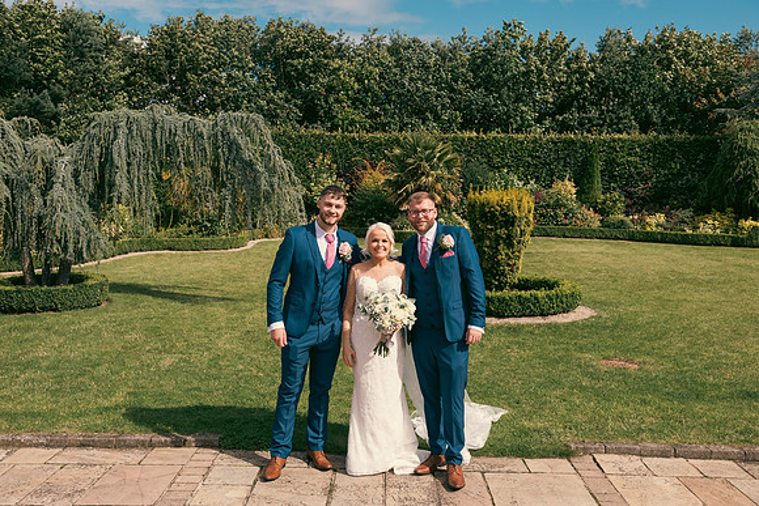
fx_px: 675
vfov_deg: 41.1
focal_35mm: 32
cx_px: 380
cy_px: 253
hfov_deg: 58.7
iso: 100
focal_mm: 32
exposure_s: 1/640
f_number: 7.1
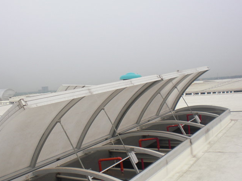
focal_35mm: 45
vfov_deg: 32.2
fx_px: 315
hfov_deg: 42.0
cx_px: 102
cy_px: 95
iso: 64
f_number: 3.1
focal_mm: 6.3
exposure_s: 1/200
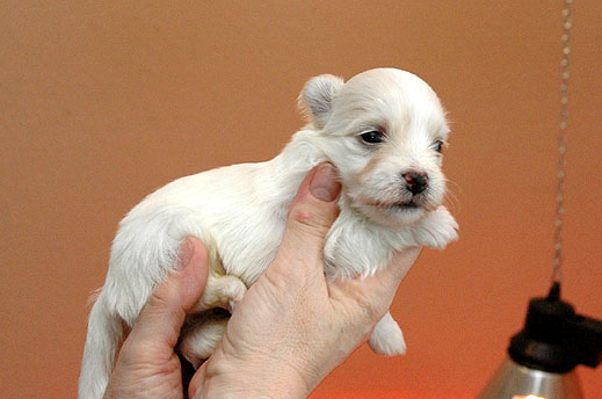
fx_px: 985
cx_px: 293
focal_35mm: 59
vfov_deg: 22.9
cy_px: 230
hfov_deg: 34.0
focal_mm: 34
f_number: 5.6
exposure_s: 1/60
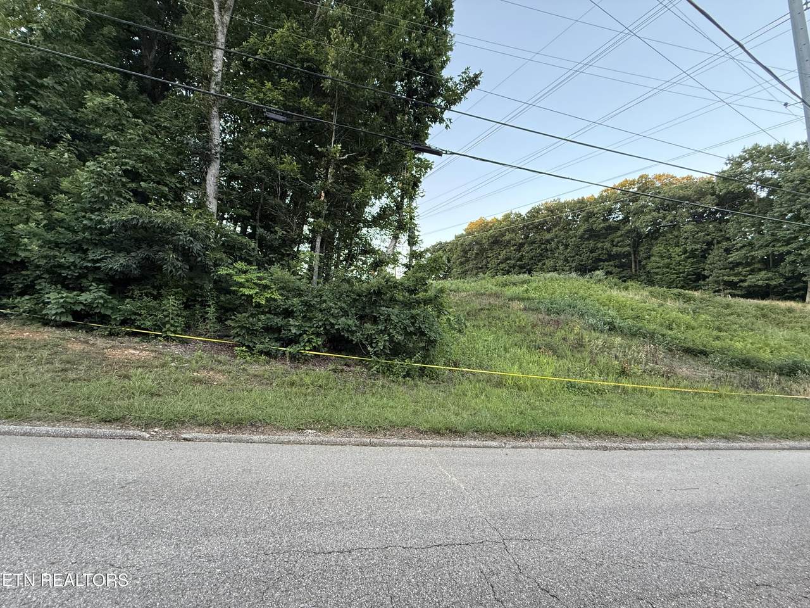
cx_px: 405
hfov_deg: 102.1
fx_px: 328
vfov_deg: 85.7
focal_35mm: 14
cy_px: 304
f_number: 2.2
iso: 250
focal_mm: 2.22
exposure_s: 1/99
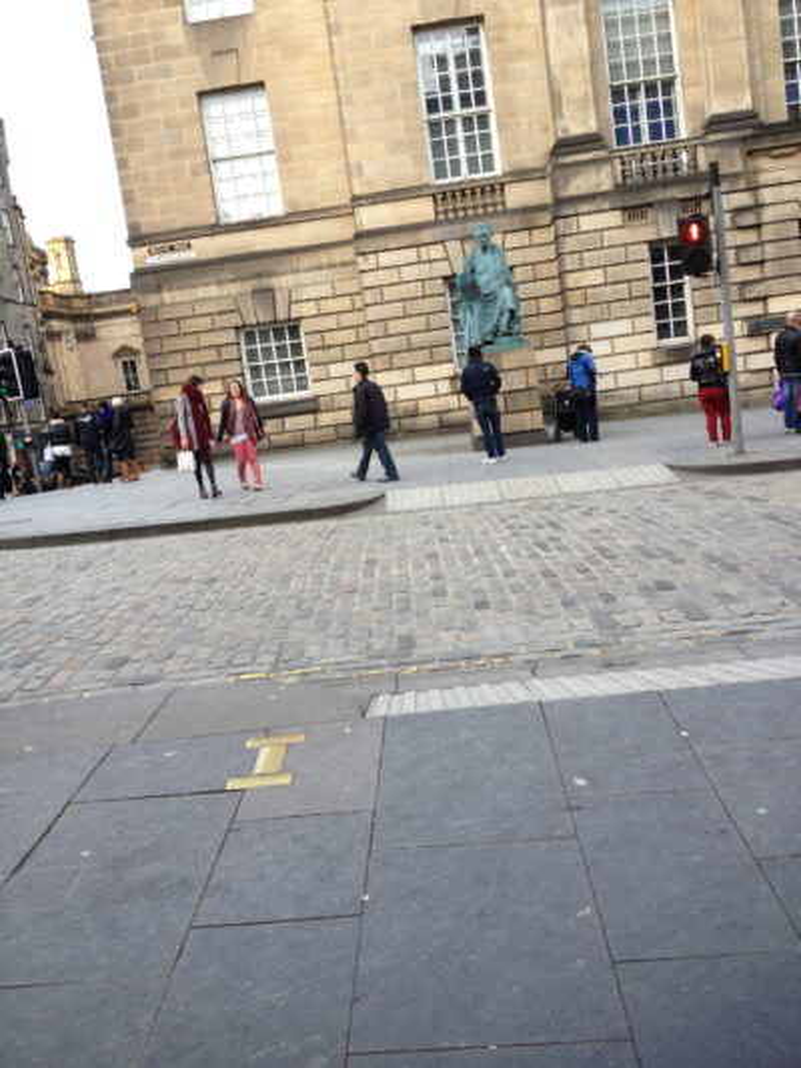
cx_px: 400
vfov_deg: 52.6
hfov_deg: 40.7
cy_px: 534
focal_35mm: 35
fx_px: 1079
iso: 50
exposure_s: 1/154
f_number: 2.4
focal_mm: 4.28
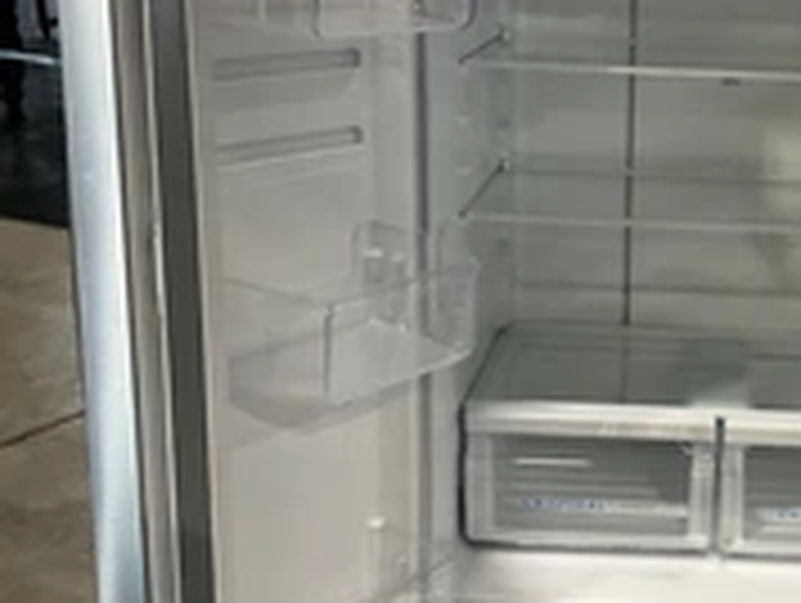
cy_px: 292
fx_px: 1506
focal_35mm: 65
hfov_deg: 28.8
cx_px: 702
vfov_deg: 22.6
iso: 200
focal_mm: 3
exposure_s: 1/60
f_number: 1.8
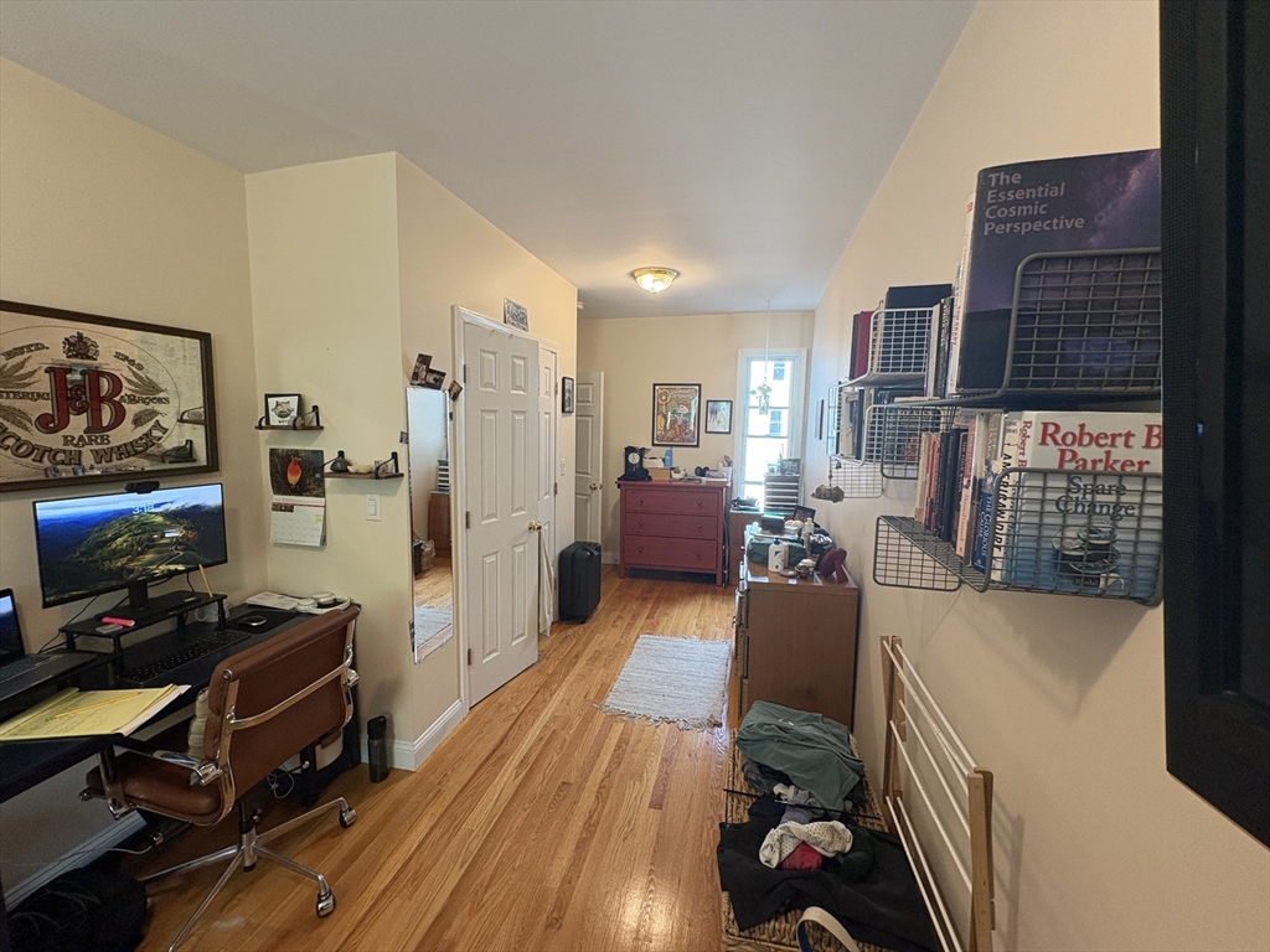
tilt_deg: -6.8
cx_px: 635
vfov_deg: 85.7
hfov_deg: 102.1
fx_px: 514
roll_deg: -1.8
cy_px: 476
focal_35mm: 14
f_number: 2.2
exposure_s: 1/60
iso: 320
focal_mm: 2.22
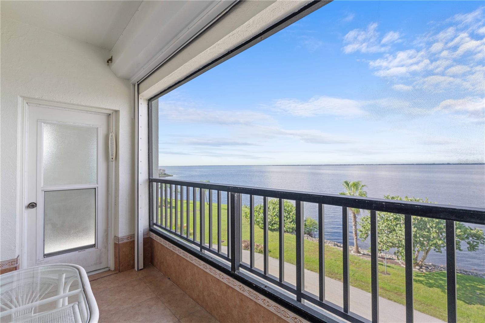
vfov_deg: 73.7
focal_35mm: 16
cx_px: 242
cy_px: 162
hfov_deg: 96.7
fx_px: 215
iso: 250
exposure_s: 1/50
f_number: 8
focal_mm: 16
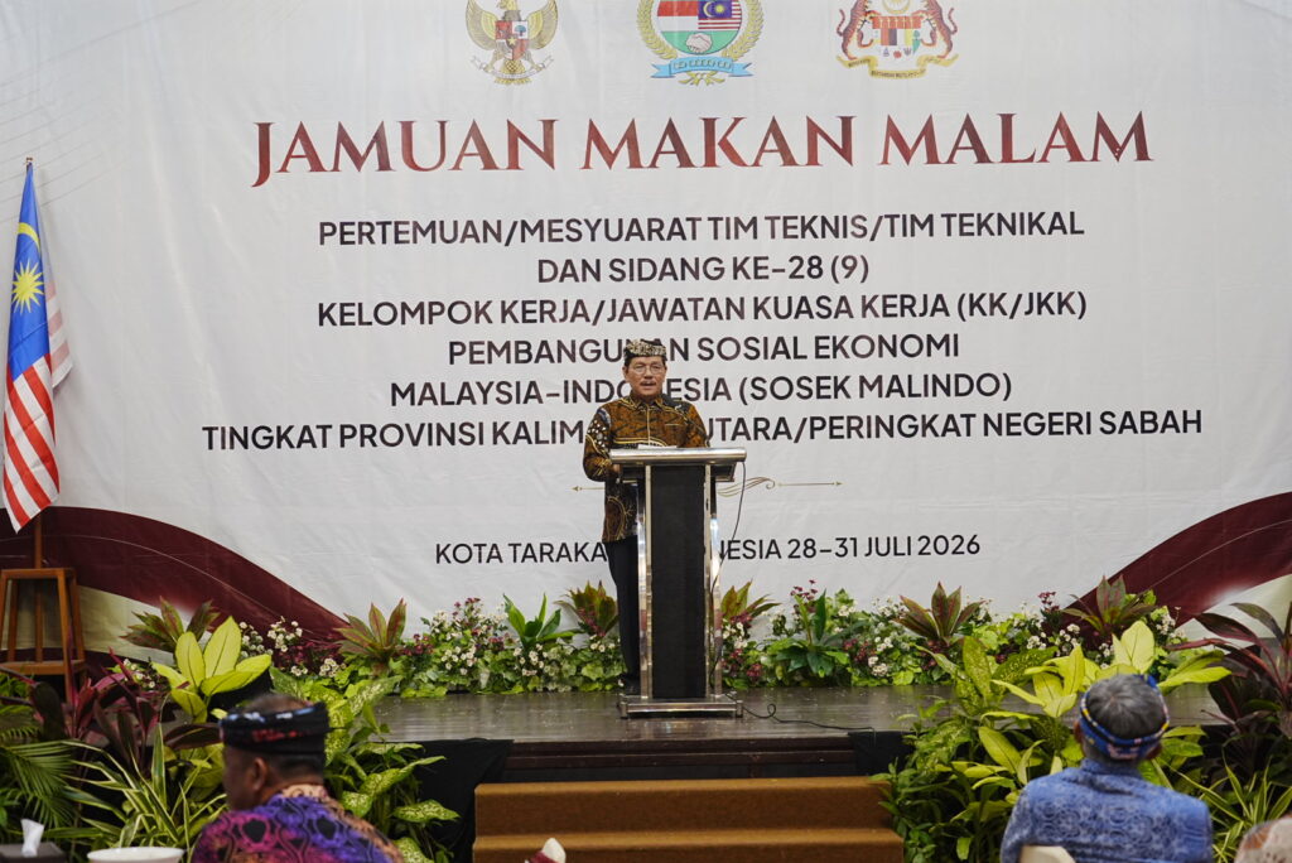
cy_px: 432
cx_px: 646
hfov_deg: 30.9
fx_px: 2334
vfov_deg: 20.9
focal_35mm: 65
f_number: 5
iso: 1600
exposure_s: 1/60
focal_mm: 65
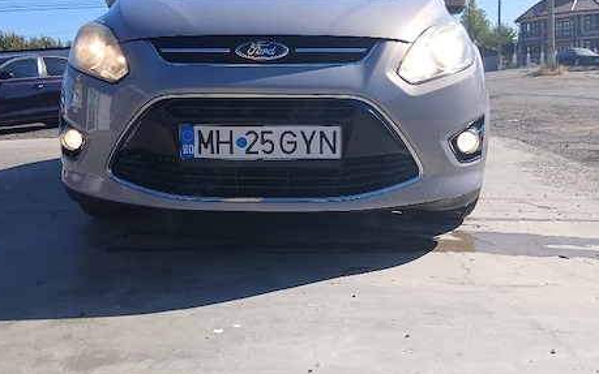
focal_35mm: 36
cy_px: 163
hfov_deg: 54.0
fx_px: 588
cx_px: 292
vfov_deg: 35.3
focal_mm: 3.98
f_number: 1.8
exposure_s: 1/476
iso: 20
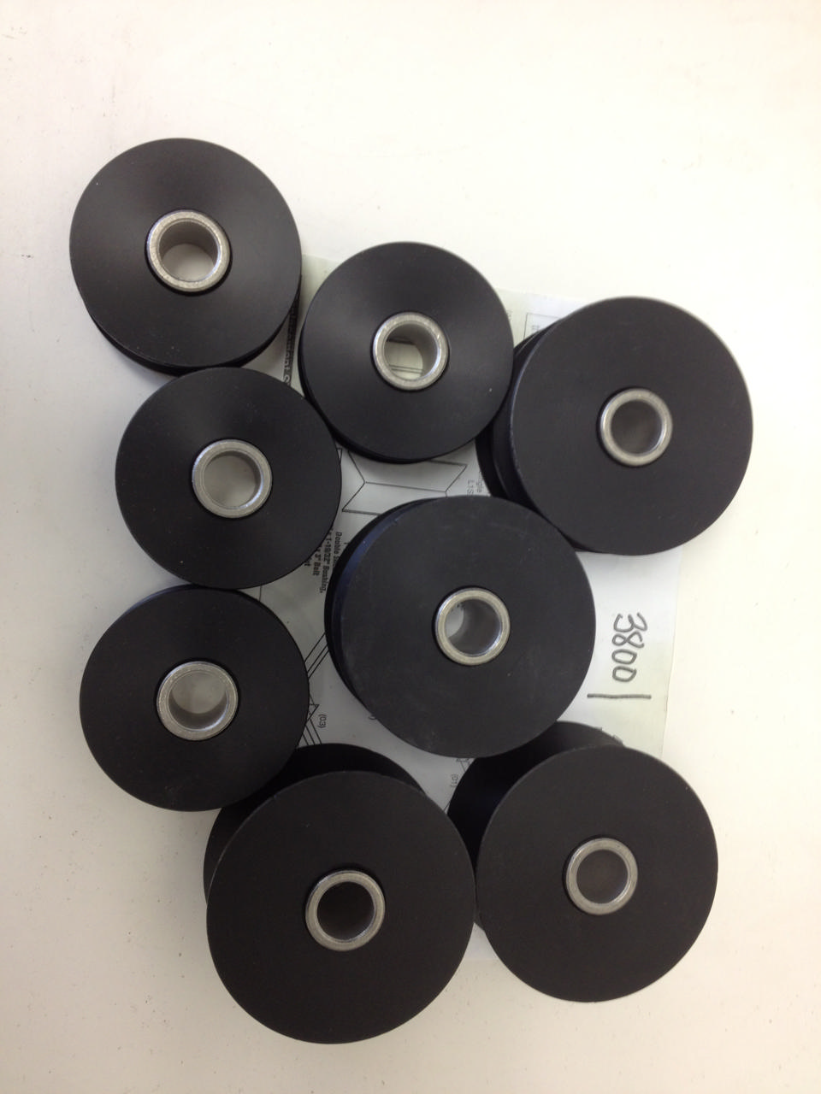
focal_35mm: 35
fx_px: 1107
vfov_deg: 52.6
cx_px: 410
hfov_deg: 40.7
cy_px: 547
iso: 80
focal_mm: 4.28
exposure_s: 1/20
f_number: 2.4
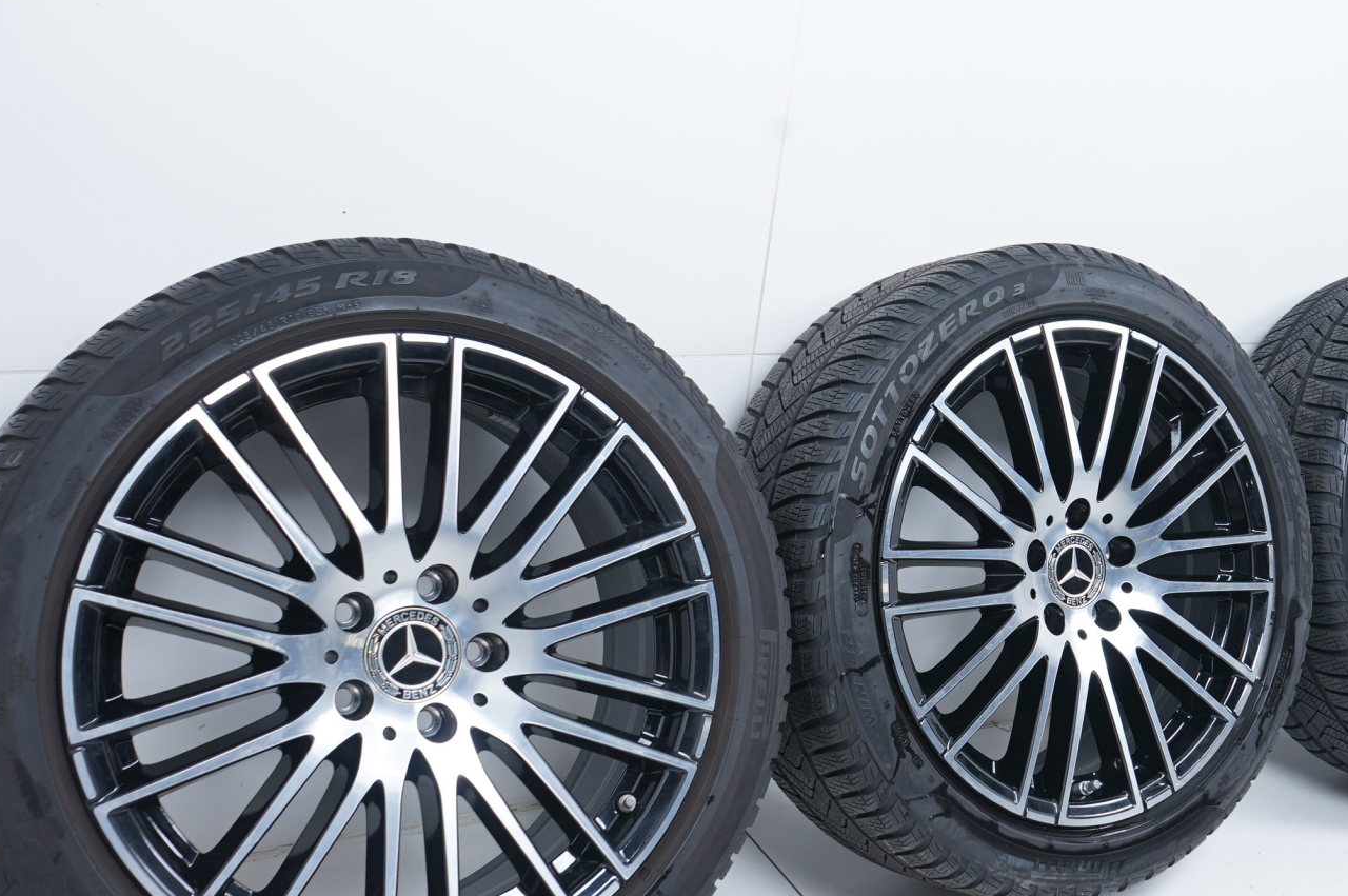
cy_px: 473
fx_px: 1683
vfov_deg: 29.8
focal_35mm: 45
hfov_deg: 42.9
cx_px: 930
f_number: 7.1
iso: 250
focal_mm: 30
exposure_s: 1/100
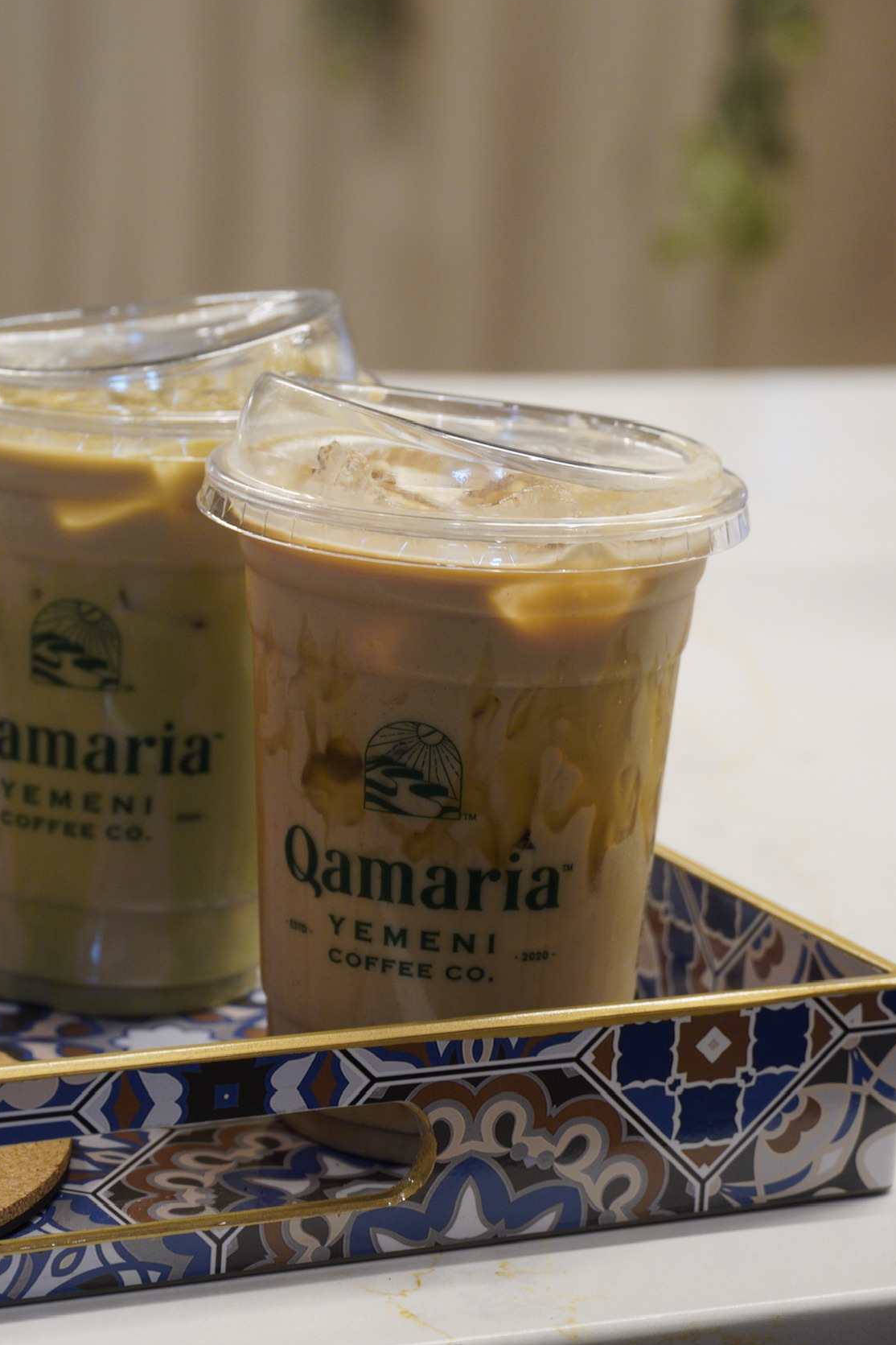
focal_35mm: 117
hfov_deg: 11.7
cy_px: 553
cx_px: 318
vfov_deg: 17.5
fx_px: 4368
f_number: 5.6
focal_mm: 60
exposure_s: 1/50
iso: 640
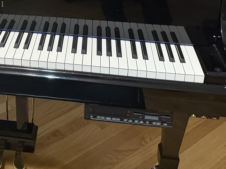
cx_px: 29
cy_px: -32
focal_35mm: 61
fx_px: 398
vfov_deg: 22.2
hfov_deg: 30.5
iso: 640
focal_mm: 6.76
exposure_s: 1/60
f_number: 1.78
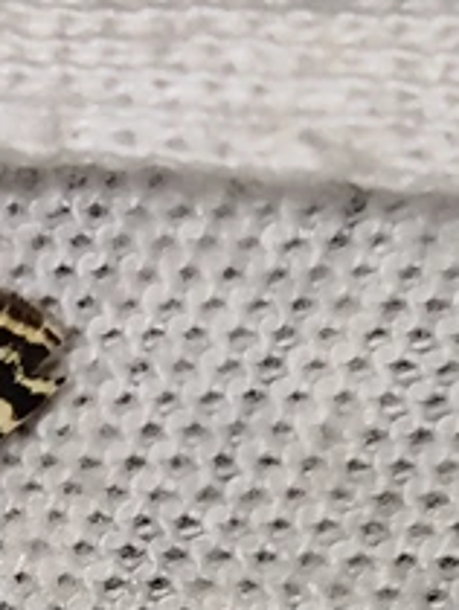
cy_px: 674
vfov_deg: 24.8
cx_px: -131
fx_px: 1288
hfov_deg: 18.8
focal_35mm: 73
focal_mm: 5.89
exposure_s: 1/100
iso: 423
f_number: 1.89
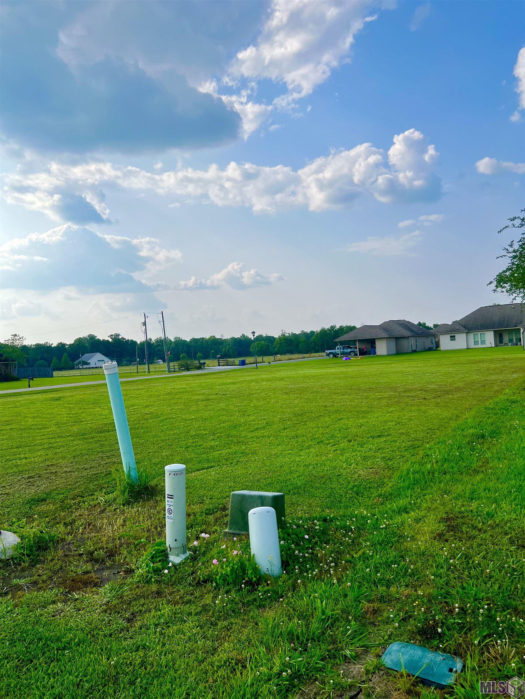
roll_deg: +5.2
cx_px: 262
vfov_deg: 67.3
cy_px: 350
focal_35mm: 26
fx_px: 526
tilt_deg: +1.8
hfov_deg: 53.1
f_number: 1.5
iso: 50
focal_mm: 5.7
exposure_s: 1/5882
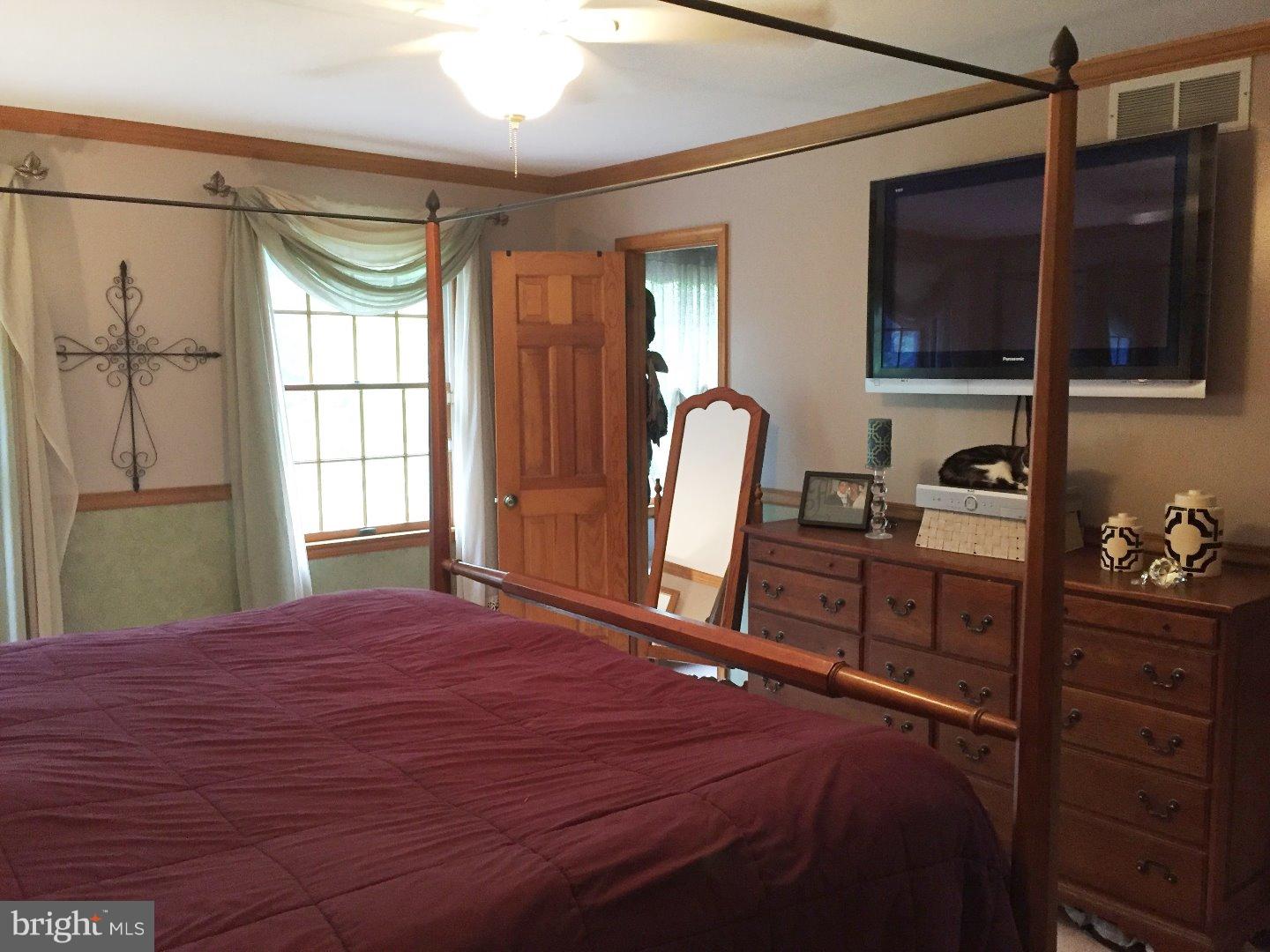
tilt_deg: -6.3
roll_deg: -0.1
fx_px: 1064
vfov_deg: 48.2
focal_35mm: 29
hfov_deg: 61.7
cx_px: 635
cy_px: 476
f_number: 2.2
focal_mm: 4.15
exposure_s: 1/24
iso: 250
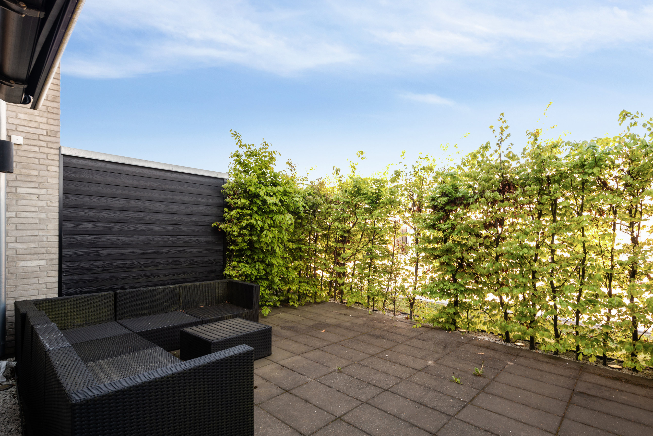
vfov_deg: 67.1
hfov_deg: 89.9
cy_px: 244
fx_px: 326
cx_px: 347
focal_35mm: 18
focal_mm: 16
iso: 200
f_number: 10
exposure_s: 1/15
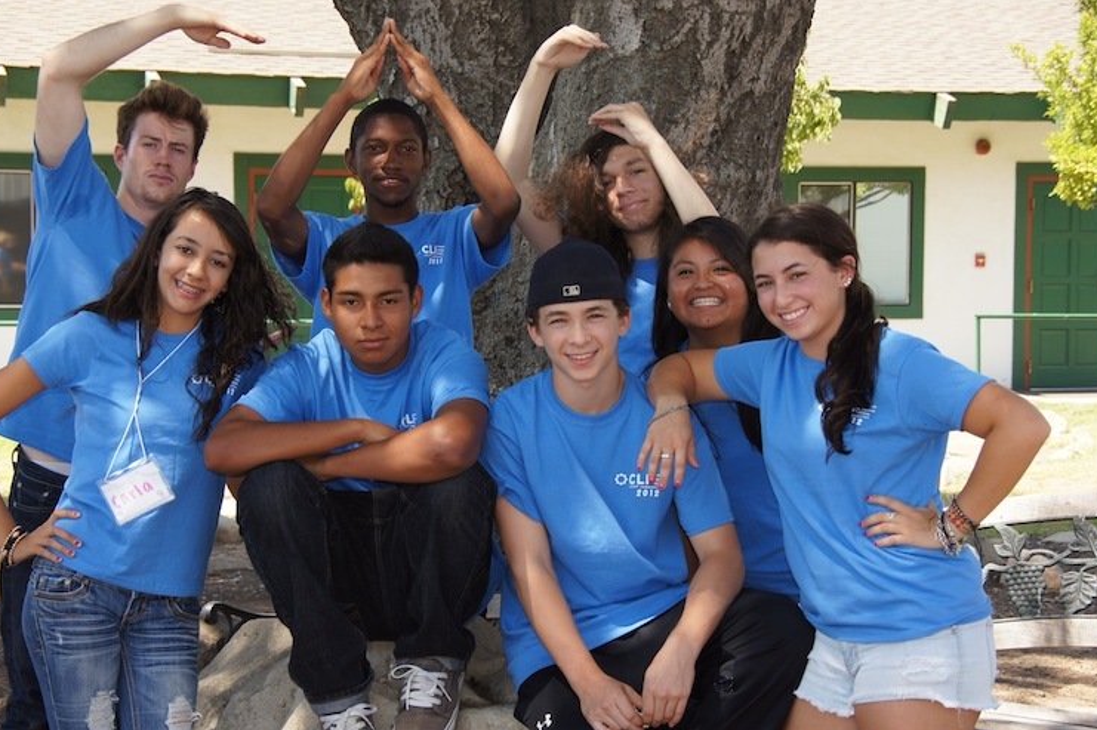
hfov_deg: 25.1
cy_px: 367
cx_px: 524
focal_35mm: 81
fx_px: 2467
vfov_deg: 16.8
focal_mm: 50
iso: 100
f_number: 5.6
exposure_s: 1/125
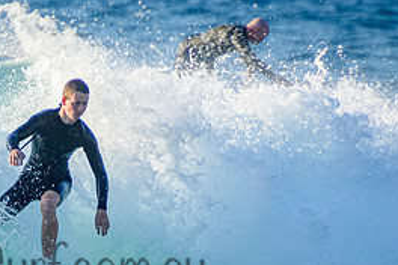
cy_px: 252
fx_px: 14846
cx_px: 45
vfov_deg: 1.0
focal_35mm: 1343
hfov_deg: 1.5
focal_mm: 400
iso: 640
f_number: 5.6
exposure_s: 1/2000
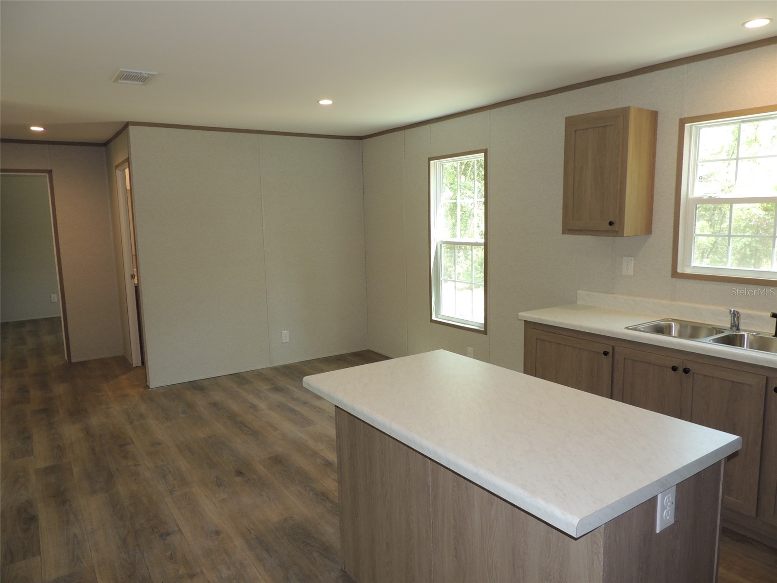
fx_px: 539
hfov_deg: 71.6
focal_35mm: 24
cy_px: 292
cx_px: 388
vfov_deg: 56.8
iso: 100
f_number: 3
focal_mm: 4.3
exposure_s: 1/40
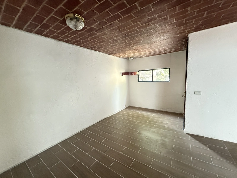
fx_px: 96
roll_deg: +1.2
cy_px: 89
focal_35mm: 14
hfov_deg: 102.1
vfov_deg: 85.7
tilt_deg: -4.9
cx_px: 118
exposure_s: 1/60
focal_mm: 2.22
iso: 1000
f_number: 2.2
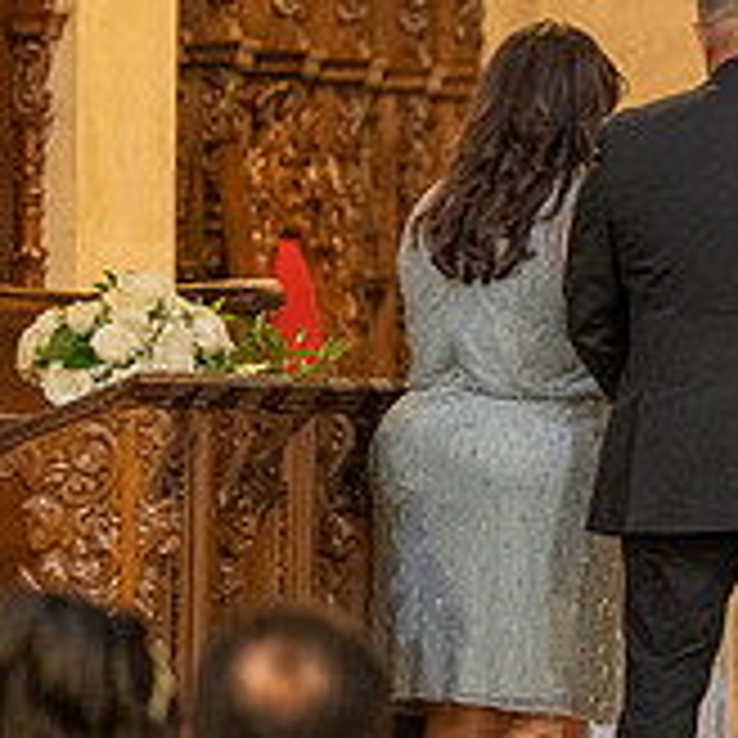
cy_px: 434
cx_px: 1269
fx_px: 9817
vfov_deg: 4.3
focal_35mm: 407
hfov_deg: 4.3
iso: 2000
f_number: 2.8
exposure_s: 1/160
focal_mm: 135
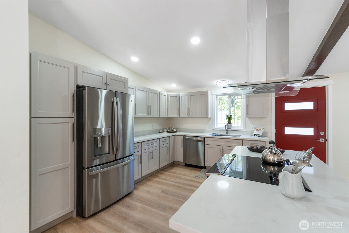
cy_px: 116
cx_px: 174
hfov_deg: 100.4
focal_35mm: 15
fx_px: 145
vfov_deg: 77.3
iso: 1000
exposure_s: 1/20
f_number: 11
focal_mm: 10
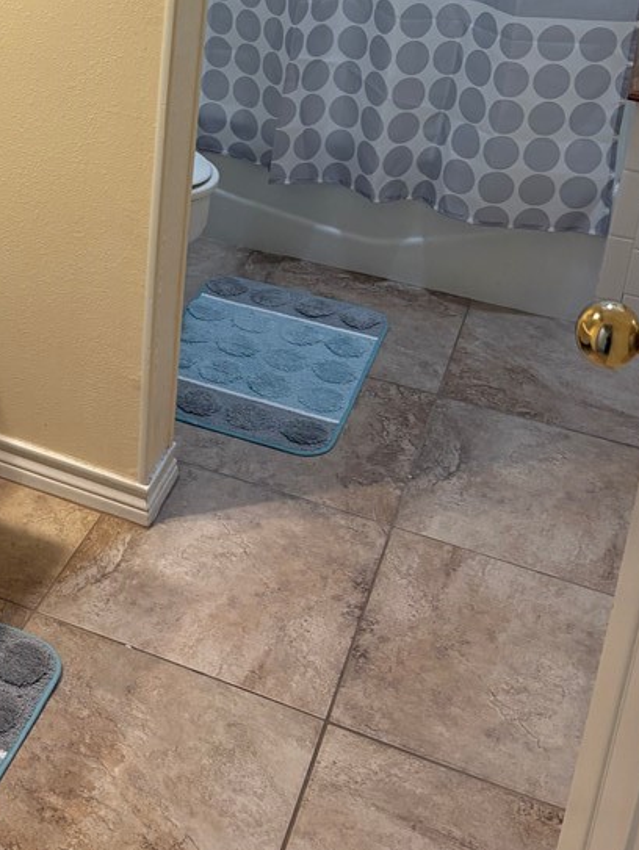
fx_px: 1205
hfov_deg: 28.7
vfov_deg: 36.6
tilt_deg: -19.0
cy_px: 97
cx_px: 86
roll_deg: -2.6
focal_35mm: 49
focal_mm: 5.96
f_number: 1.6
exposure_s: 1/60
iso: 160
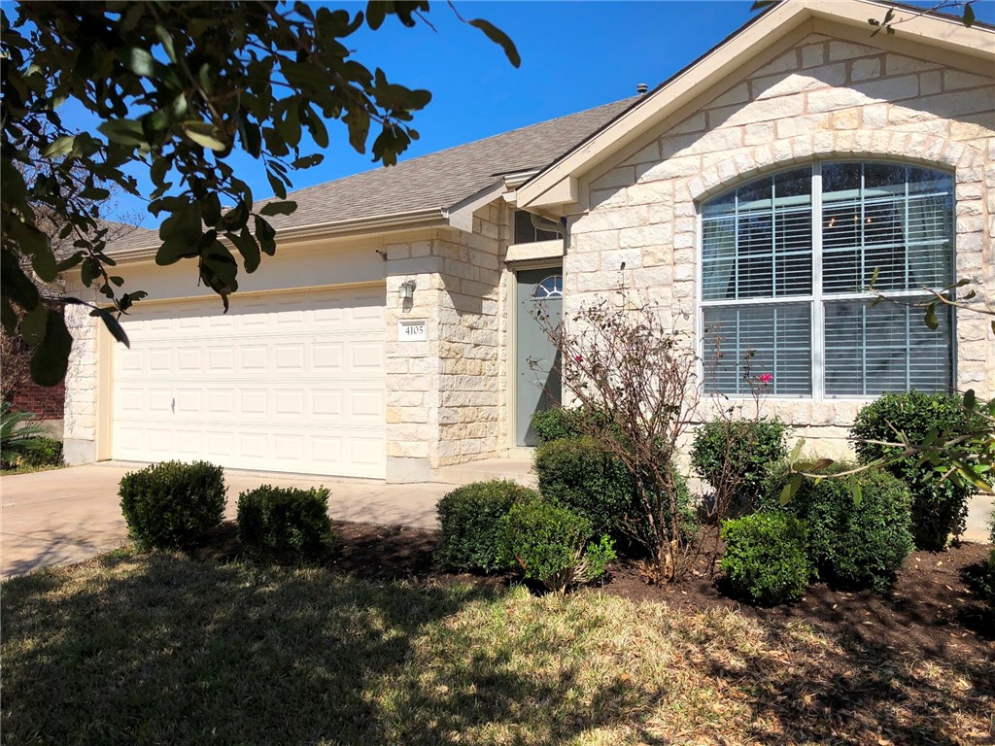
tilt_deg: -0.3
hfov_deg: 63.4
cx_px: 498
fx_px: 805
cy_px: 373
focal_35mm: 28
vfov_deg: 49.7
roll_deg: +0.8
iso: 25
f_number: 1.8
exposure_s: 1/3745
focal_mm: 3.99
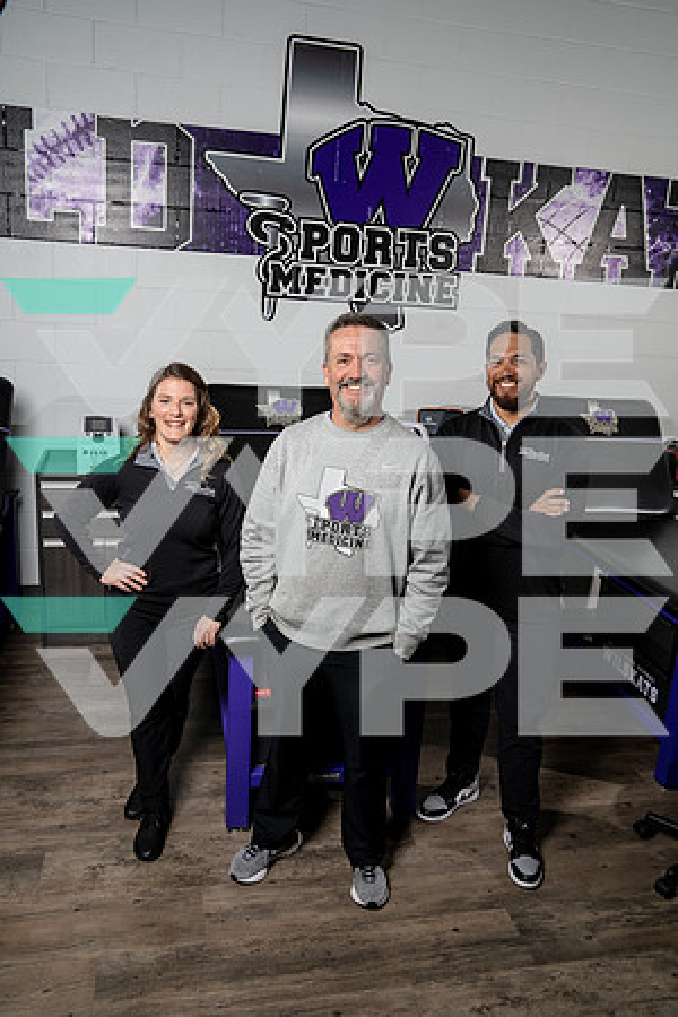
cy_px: 508
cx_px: 339
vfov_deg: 63.7
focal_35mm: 29
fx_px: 819
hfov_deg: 45.0
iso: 200
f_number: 8
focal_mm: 29
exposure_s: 1/250
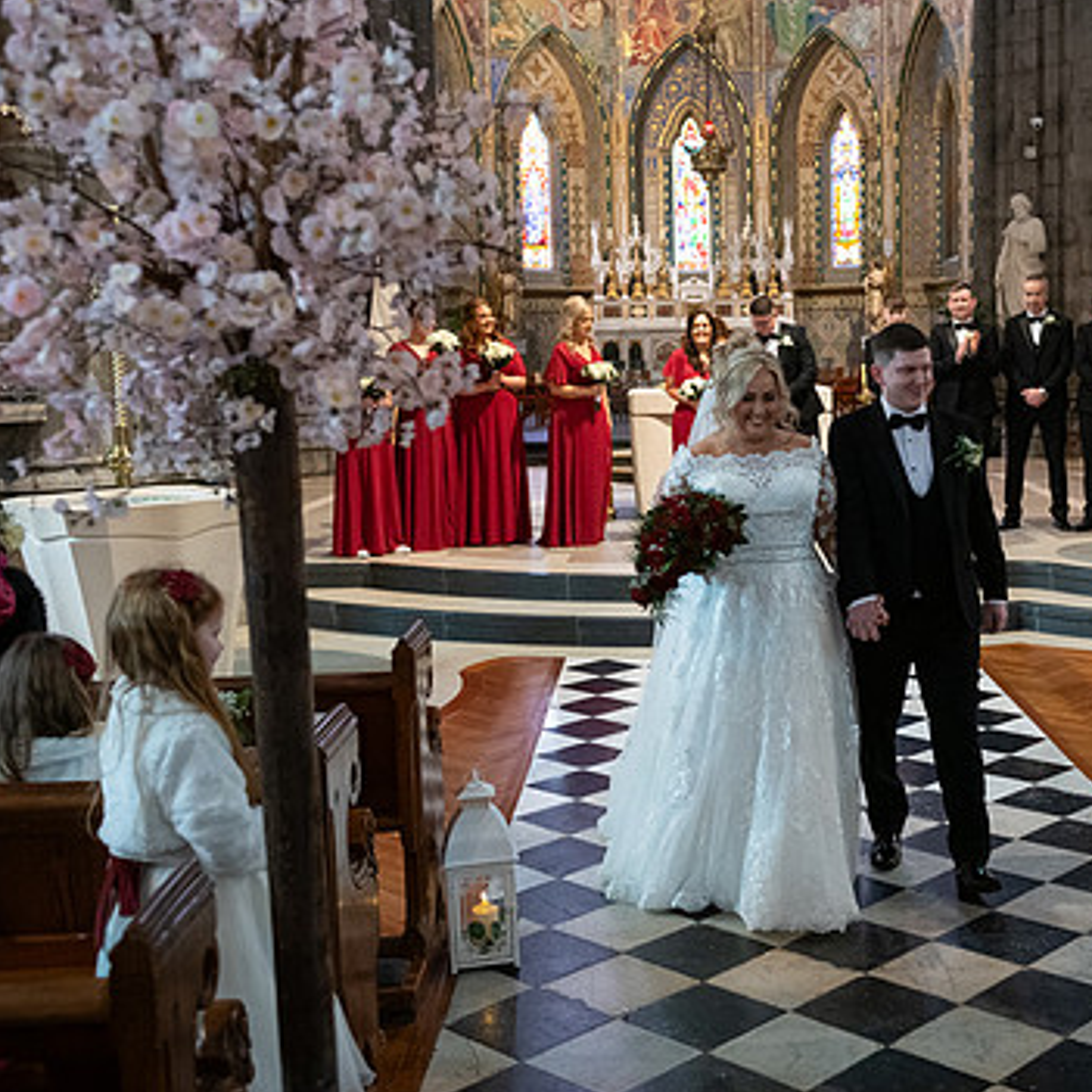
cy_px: 506
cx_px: 772
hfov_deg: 36.9
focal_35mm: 45
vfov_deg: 37.5
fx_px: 1606
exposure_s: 1/160
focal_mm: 32
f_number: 3.5
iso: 1250
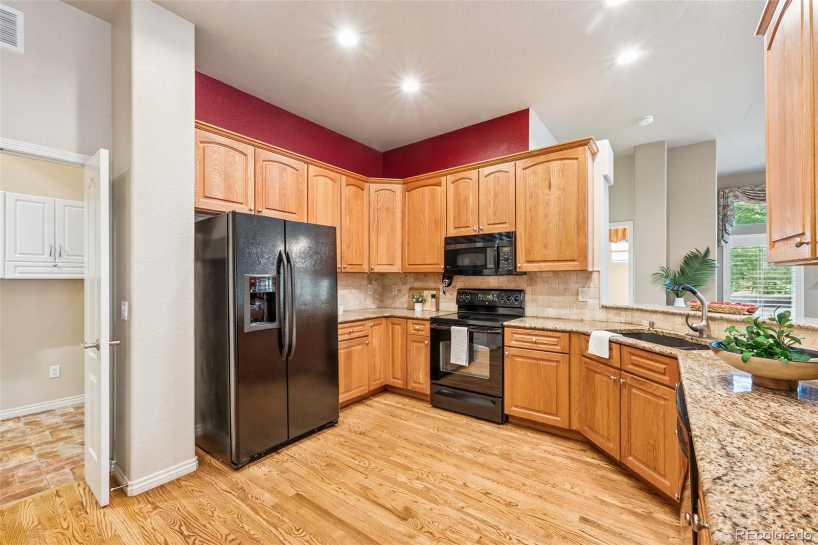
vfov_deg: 77.3
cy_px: 272
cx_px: 409
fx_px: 341
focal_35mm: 15
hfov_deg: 100.4
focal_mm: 15
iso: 100
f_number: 11
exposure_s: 5
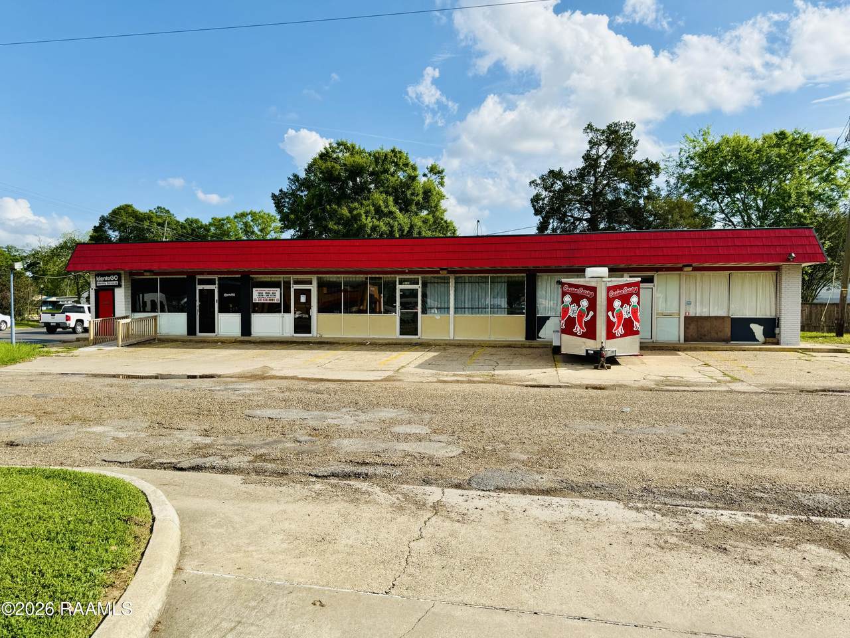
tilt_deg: -1.0
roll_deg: +0.6
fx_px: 589
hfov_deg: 71.6
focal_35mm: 24
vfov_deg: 56.8
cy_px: 319
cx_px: 425
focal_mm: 6.76
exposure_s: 1/5714
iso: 80
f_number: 1.78
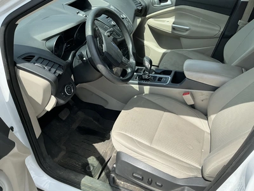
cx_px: 127
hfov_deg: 63.4
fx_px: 205
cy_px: 96
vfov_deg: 49.7
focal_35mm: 28
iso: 25
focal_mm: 3
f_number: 1.8
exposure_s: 1/759
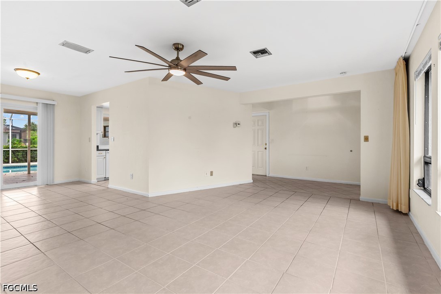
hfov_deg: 96.8
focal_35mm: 16
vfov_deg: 73.7
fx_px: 196
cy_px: 147
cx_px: 220
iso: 320
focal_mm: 16
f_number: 10
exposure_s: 1/4
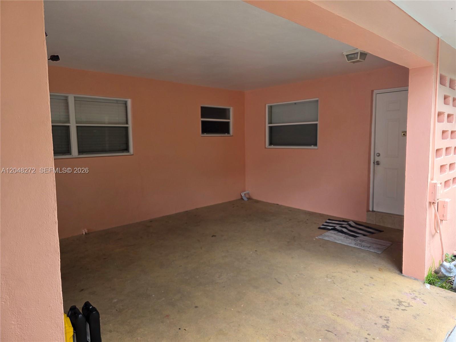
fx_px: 303
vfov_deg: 58.9
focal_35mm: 23
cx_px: 228
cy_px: 171
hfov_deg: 73.9
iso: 50
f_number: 1.7
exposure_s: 1/180
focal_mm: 6.3
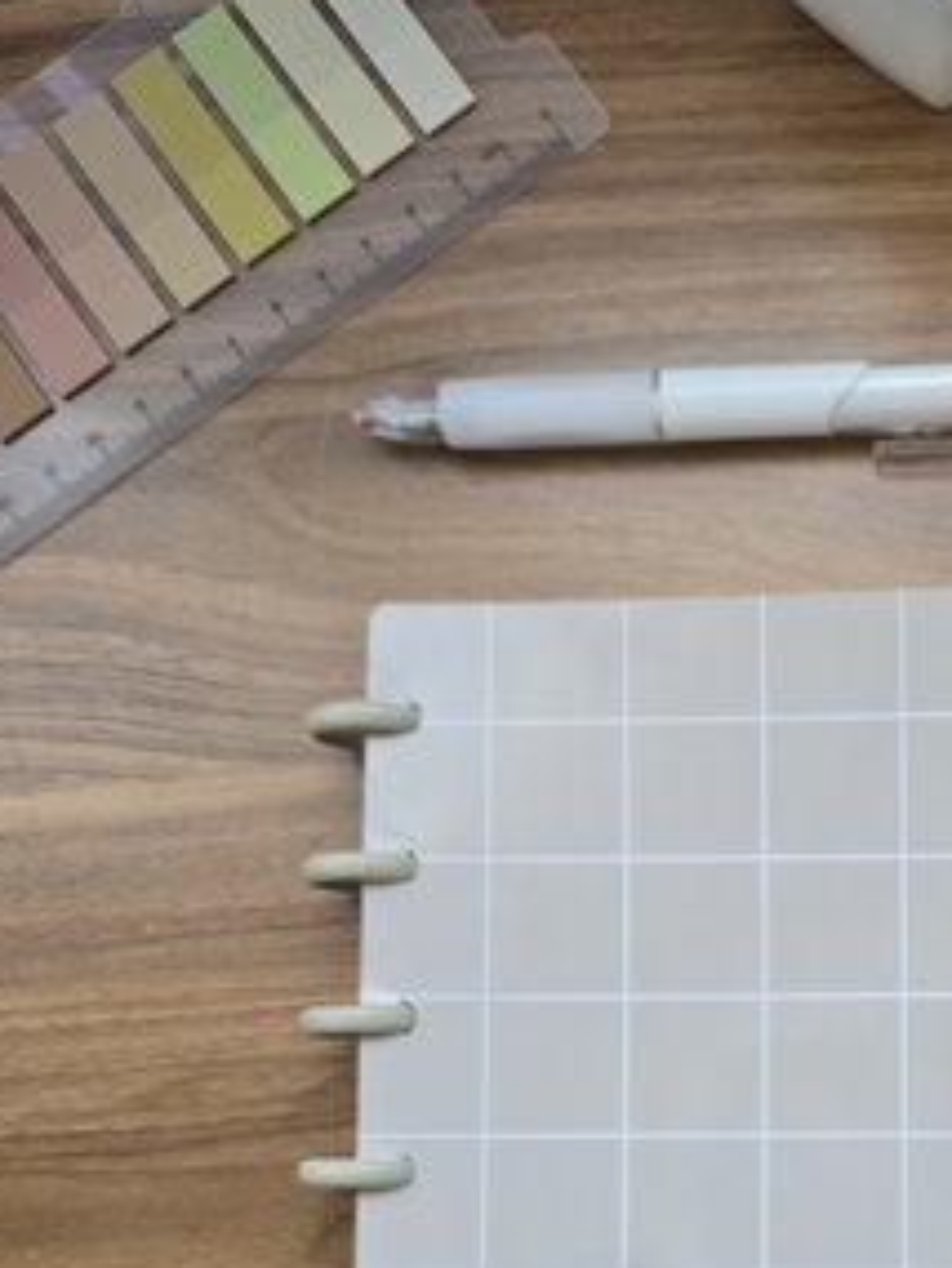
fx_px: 1576
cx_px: 859
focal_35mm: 43
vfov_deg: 41.5
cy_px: 1057
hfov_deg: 32.0
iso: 100
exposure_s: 1/58.6
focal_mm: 6.3
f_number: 1.7
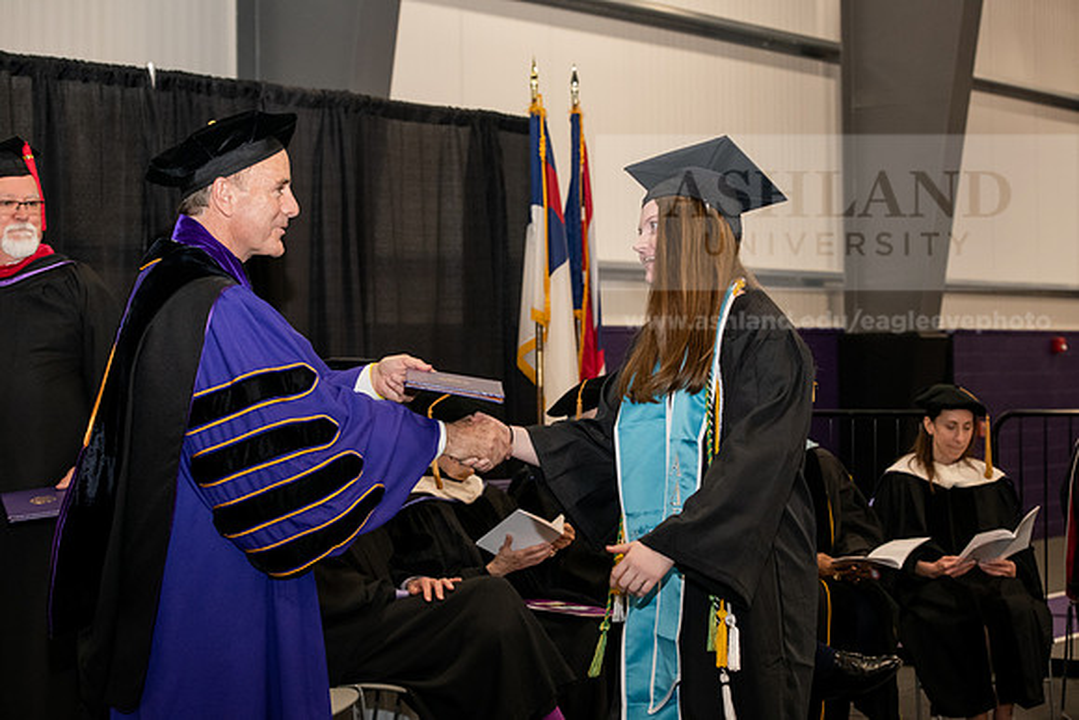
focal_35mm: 70
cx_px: 540
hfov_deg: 28.8
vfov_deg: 19.5
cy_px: 360
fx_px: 2098
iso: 2500
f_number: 5.6
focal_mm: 70
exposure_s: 1/200
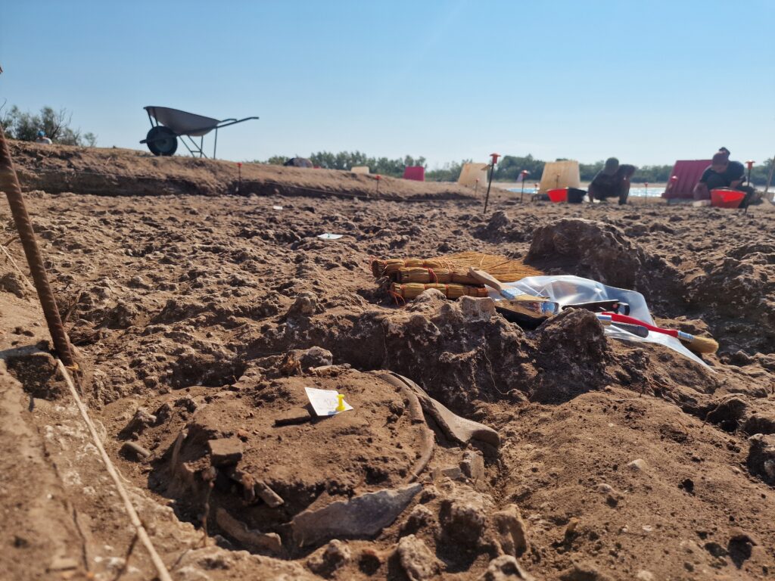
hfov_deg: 73.9
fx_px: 515
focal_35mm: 23
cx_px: 388
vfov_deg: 58.9
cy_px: 290
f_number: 1.8
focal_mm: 6.4
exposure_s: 1/2012
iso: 50
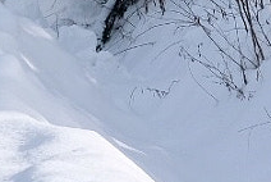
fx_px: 2442
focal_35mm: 324
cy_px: -386
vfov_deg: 4.1
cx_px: -417
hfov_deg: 6.0
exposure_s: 1/680
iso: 200
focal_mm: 28.9
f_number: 5.6
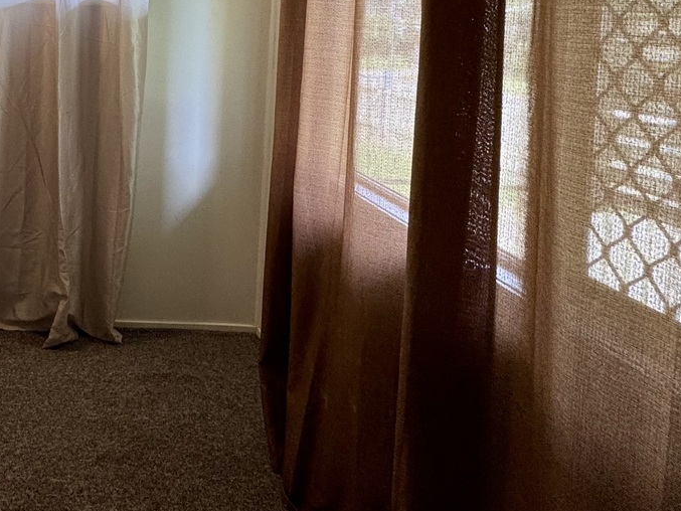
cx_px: 72
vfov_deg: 41.6
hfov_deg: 51.7
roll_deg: -1.1
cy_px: 46
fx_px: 610
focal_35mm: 31
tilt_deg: -1.0
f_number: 2.2
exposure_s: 1/100
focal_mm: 2.22
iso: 125
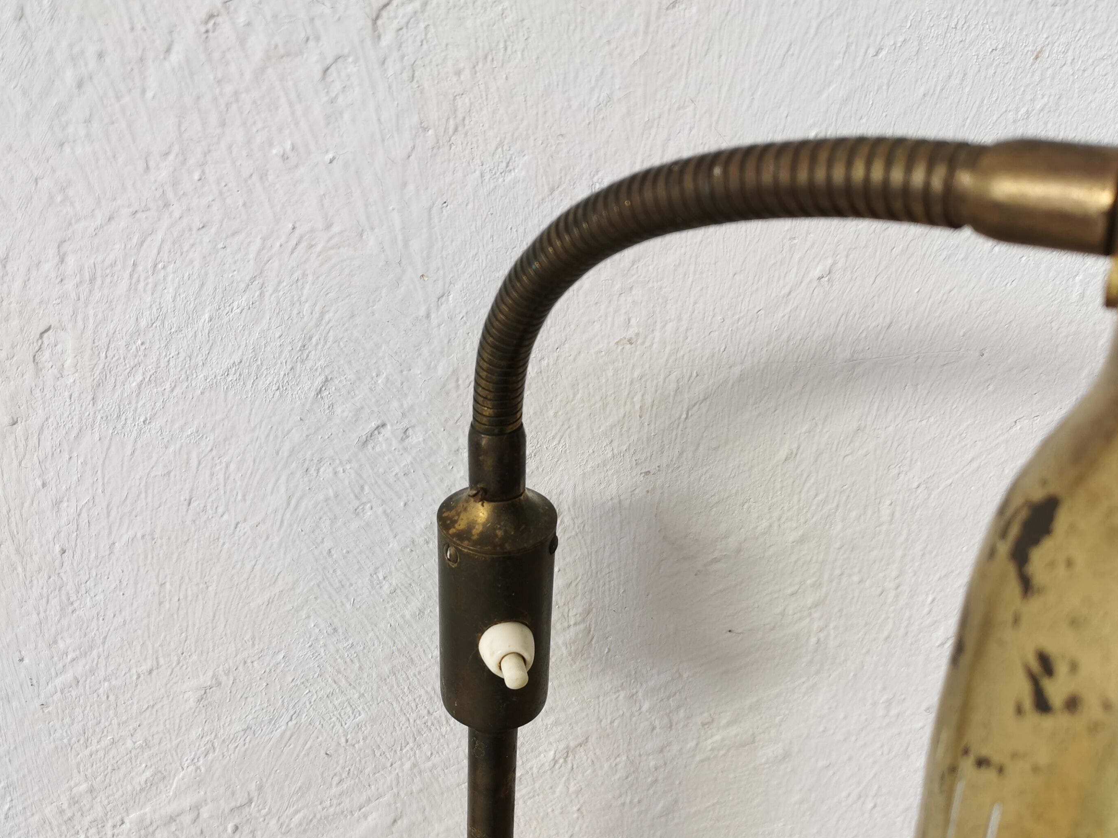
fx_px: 1163
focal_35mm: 36
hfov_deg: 51.3
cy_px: 505
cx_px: 509
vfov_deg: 39.5
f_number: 1.8
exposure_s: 1/200
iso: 50
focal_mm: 5.58
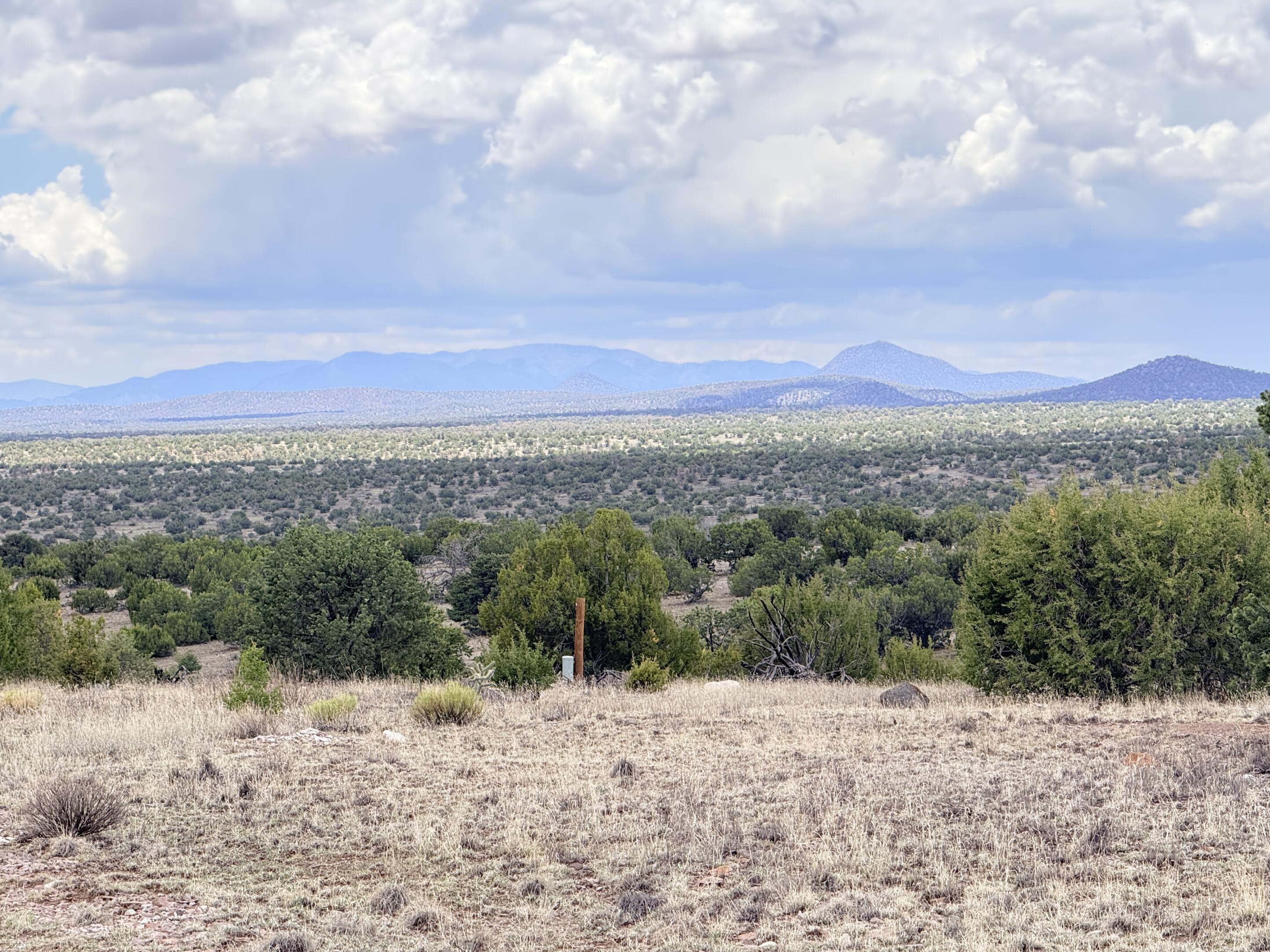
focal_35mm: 125
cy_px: 472
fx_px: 4586
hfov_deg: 15.8
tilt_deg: +0.0
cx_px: 646
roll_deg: +0.8
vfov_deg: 11.9
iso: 64
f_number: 2.8
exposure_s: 1/541
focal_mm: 15.66
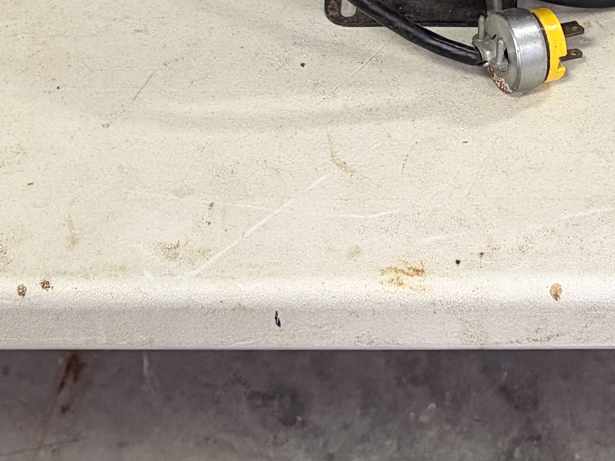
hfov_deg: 19.0
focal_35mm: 103
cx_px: 418
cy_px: -397
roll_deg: +2.2
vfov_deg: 12.9
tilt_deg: -33.8
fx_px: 1830
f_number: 1.6
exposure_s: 1/60
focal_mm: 5.96
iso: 320
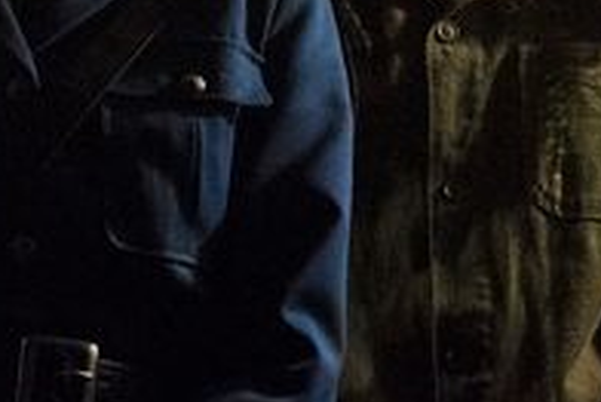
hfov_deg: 14.8
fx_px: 2289
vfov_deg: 9.7
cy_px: -244
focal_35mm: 137
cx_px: 55
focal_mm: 28.3
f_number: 2.8
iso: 6400
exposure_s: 1/125
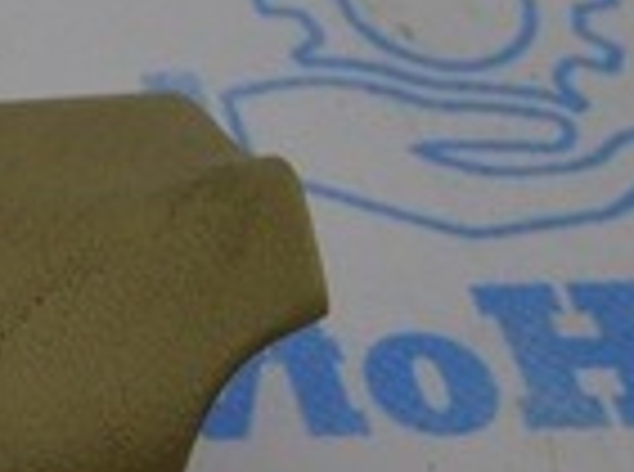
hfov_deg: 7.2
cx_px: -1556
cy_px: 470
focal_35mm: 231
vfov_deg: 6.4
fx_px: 4220
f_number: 5.6
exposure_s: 1/125
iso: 400
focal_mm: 22
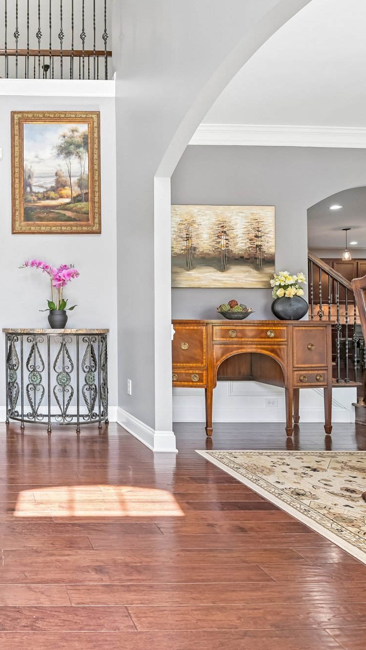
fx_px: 448
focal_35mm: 26
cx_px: -10
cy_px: 332
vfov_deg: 71.9
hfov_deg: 38.7
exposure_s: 1/25
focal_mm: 16
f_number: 8
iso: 200
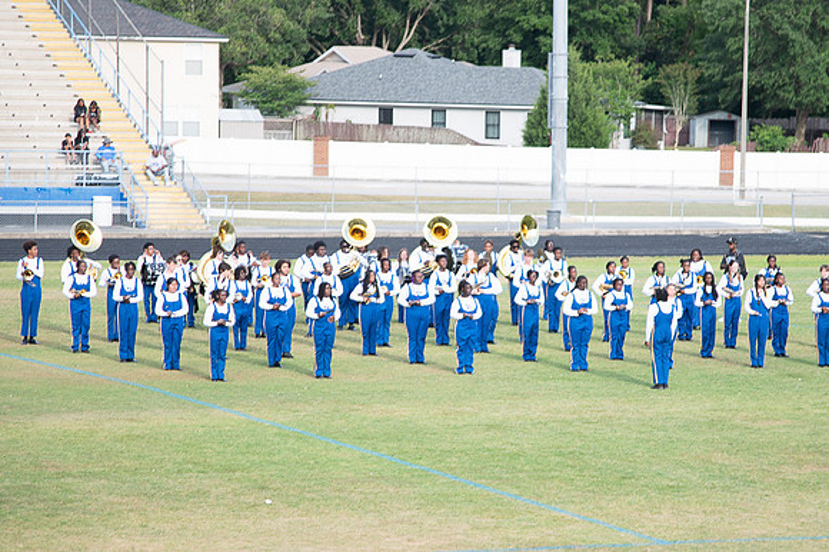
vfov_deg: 7.9
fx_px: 3970
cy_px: 285
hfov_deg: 11.9
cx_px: 482
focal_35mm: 173
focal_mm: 120
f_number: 4
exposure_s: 1/200
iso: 100
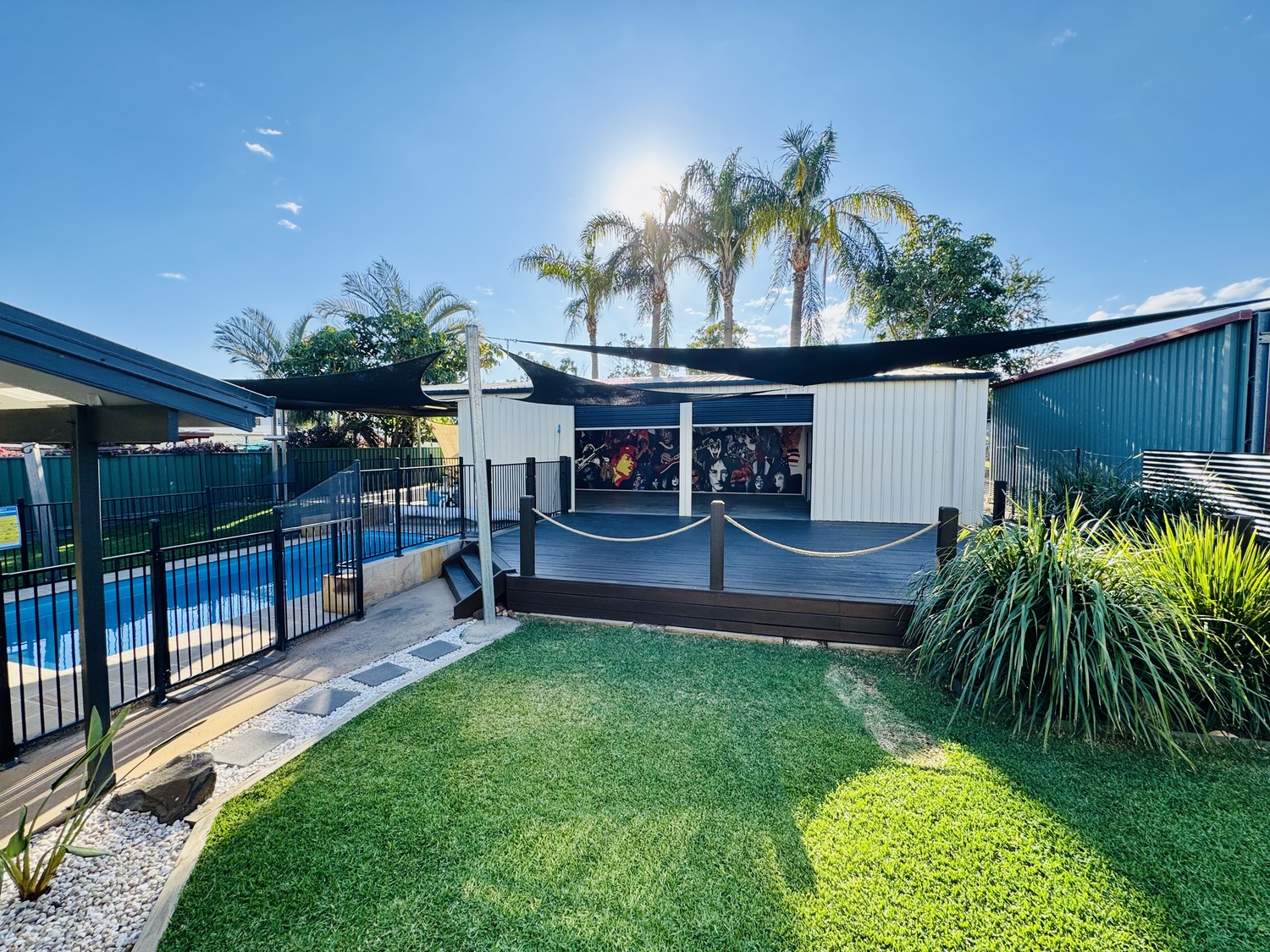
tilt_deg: -3.2
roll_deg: +0.2
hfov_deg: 102.1
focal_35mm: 14
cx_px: 635
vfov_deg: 85.7
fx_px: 514
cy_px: 476
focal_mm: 2.22
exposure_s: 1/488
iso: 40
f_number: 2.2
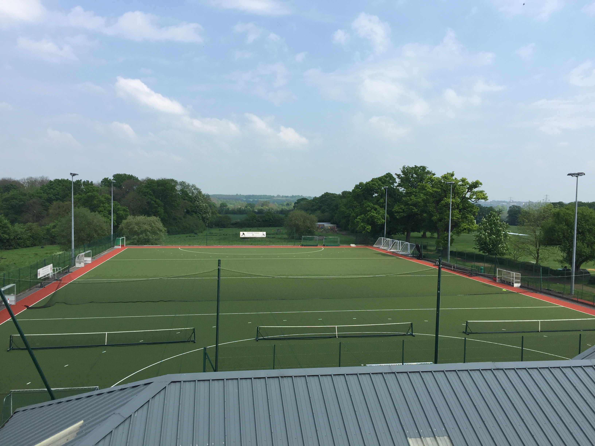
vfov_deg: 48.2
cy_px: 223
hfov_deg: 61.7
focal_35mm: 29
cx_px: 298
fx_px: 498
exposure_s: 1/1647
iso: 32
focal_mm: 4.15
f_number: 2.2
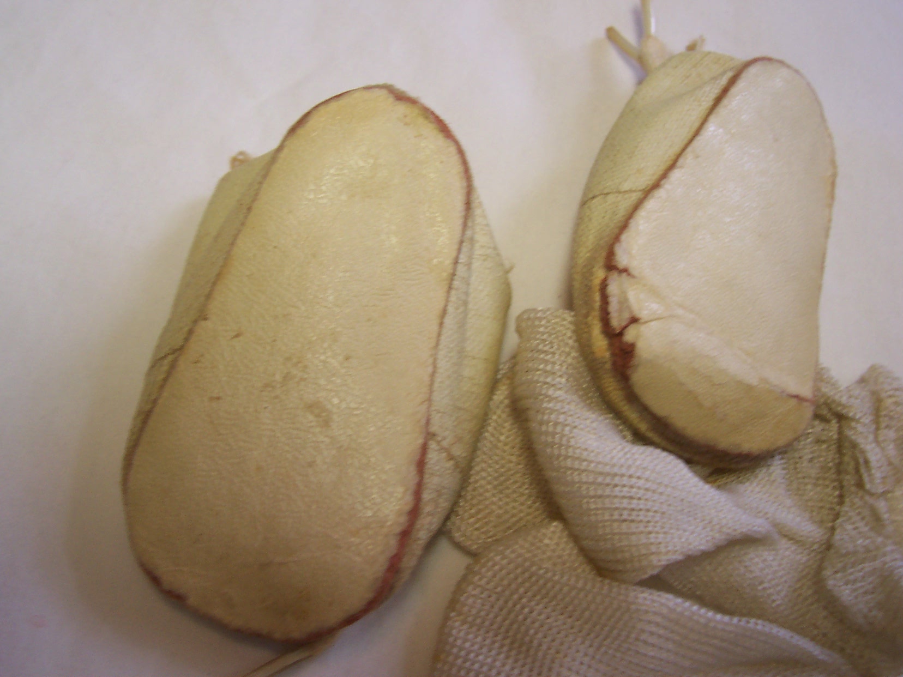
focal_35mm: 37
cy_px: 338
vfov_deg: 38.7
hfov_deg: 50.1
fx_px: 965
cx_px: 452
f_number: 2.8
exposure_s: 1/45
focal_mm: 5.6
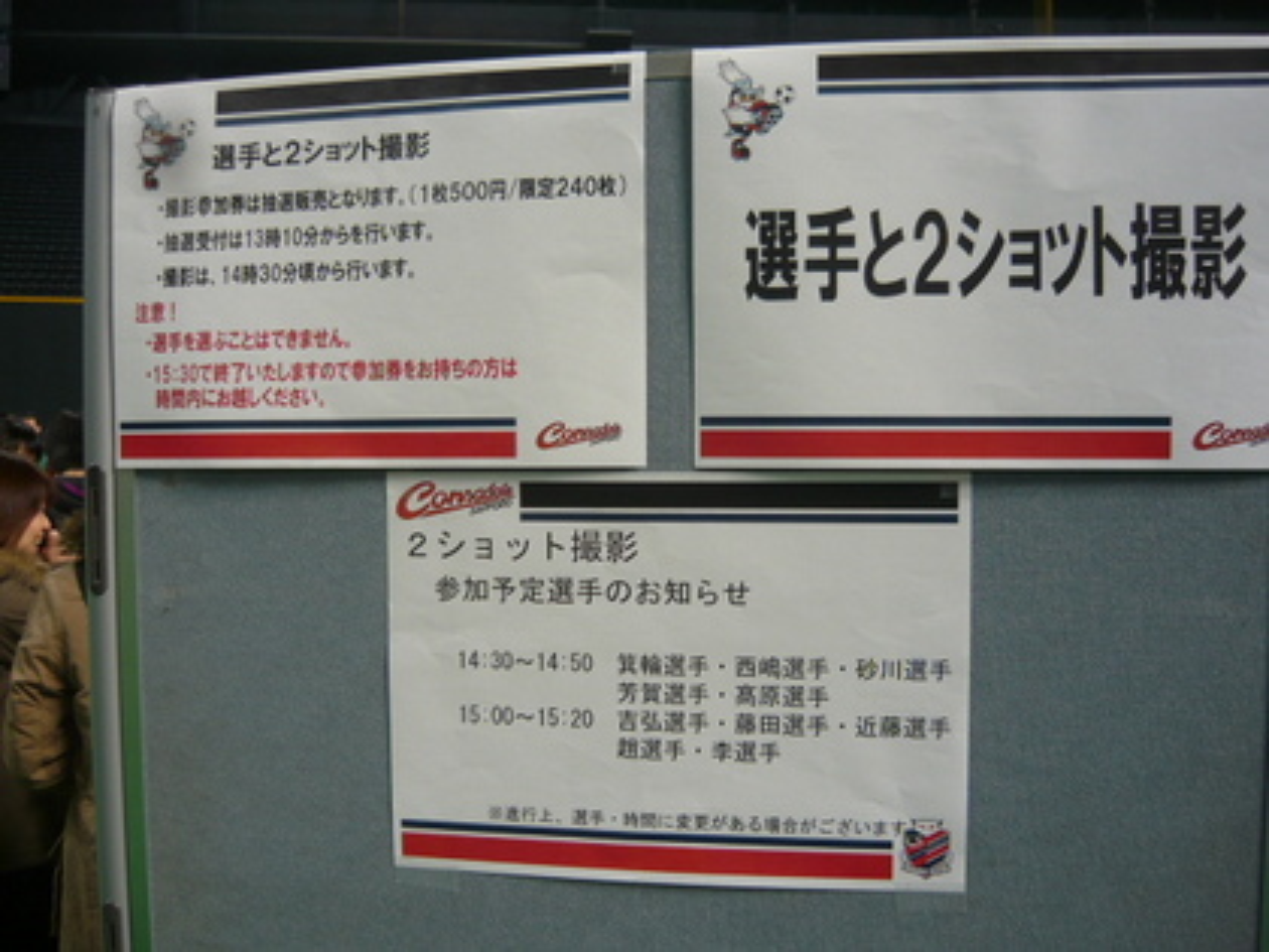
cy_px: 476
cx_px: 634
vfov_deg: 42.9
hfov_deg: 55.4
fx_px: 1210
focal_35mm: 33
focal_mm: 5.5
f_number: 2.8
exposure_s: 1/40
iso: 100
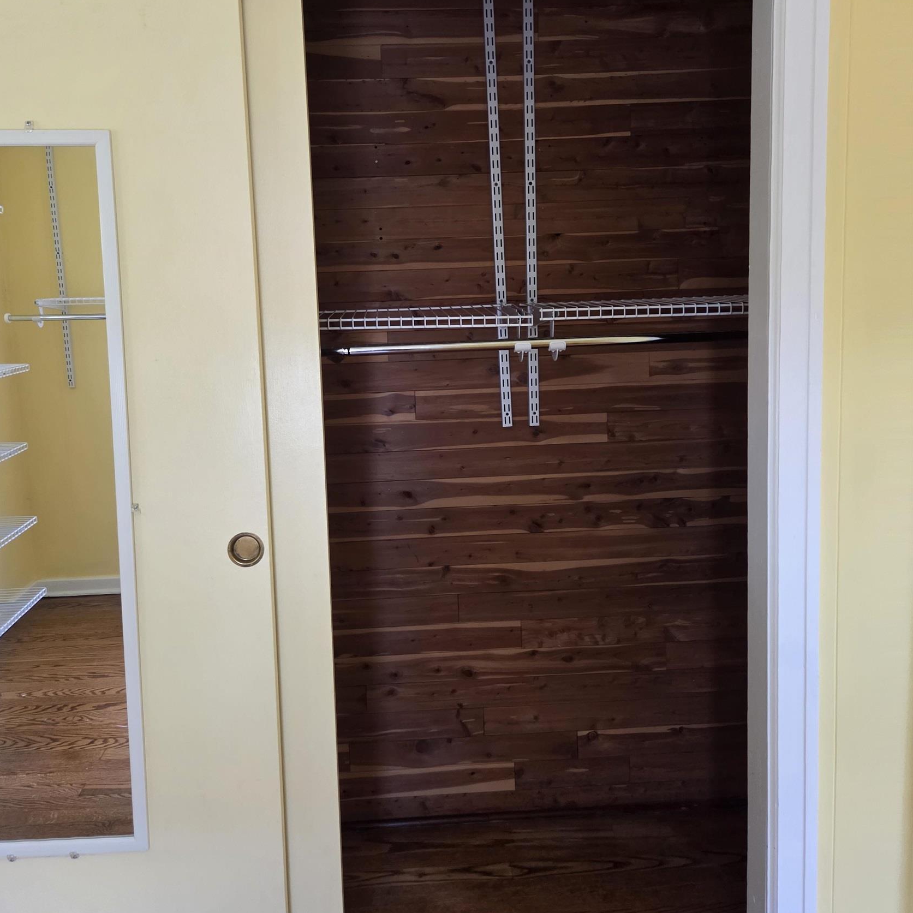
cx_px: 443
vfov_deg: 56.9
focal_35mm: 28
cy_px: 370
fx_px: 836
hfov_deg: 57.3
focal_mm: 5.4
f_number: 1.8
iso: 640
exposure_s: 1/120
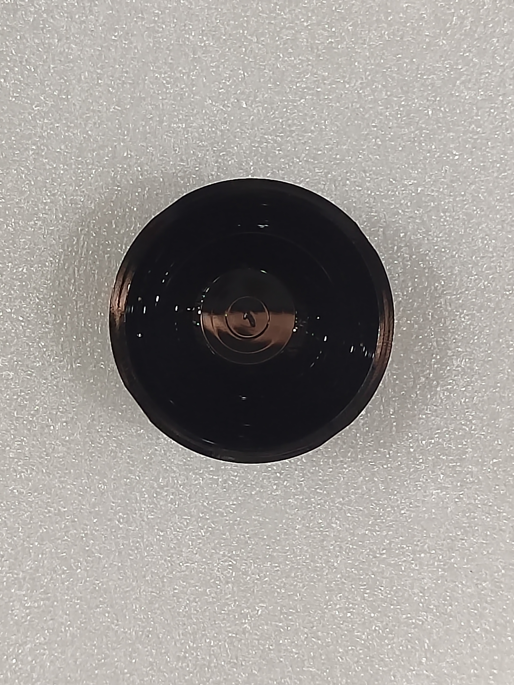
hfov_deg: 20.2
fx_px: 1445
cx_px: 257
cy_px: 342
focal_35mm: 73
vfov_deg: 26.7
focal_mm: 5.52
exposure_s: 1/50
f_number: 1.9
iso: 2928
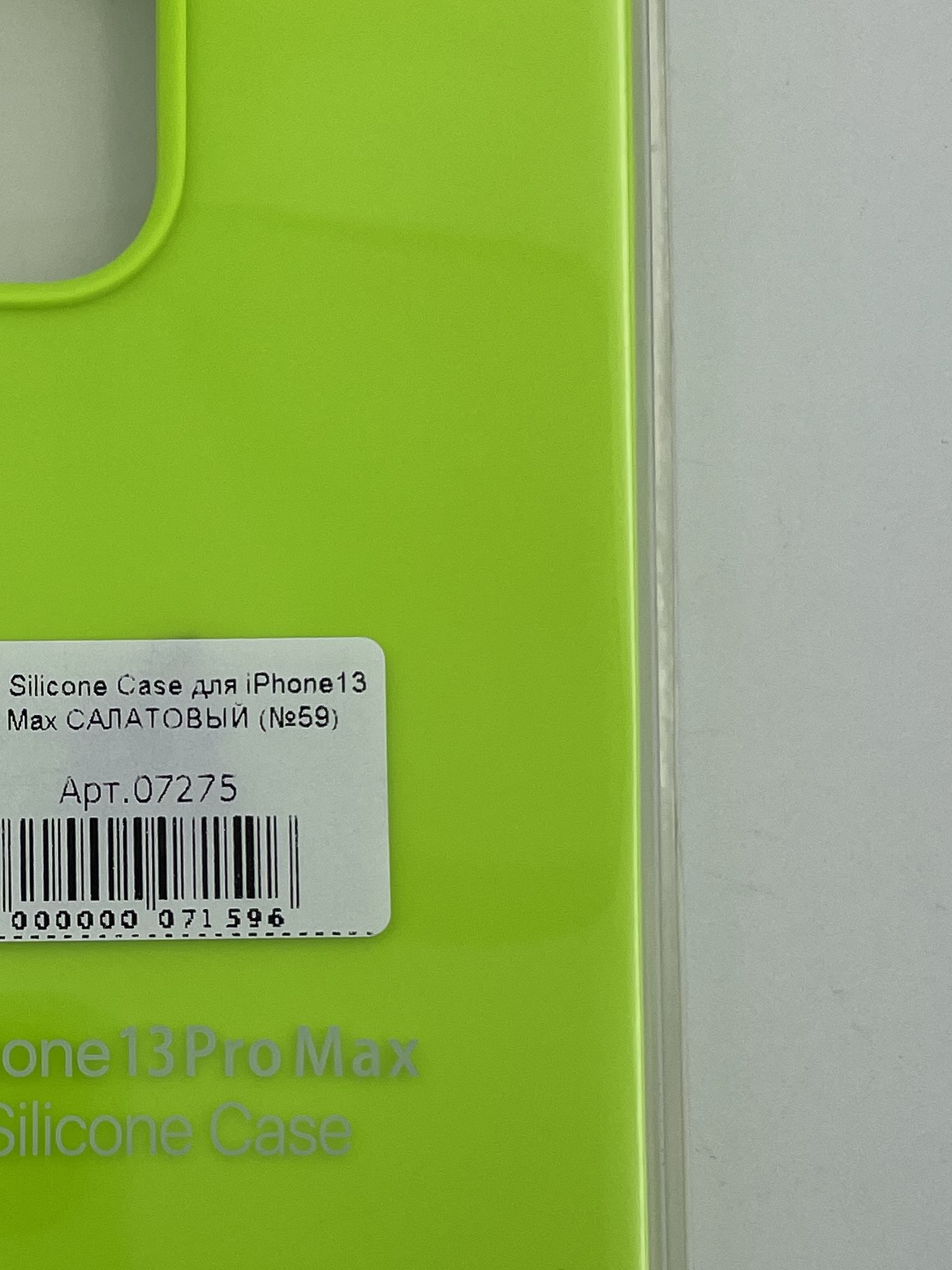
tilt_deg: -87.9
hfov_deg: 21.4
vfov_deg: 28.8
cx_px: 100
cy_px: 858
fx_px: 2458
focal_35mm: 67
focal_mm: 4.2
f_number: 1.6
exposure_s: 1/2681
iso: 32
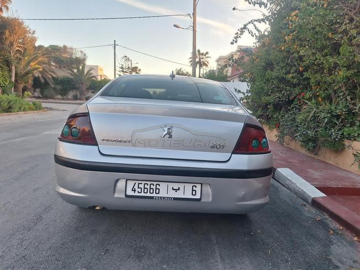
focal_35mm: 23
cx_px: 180
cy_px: 135
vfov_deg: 58.9
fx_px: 239
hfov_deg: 73.9
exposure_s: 1/145
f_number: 1.8
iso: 40
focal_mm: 5.54
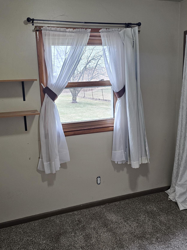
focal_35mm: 32
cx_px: 89
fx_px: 230
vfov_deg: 56.8
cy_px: 125
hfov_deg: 44.1
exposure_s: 1/120
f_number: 1.7
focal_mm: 6.3
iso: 200
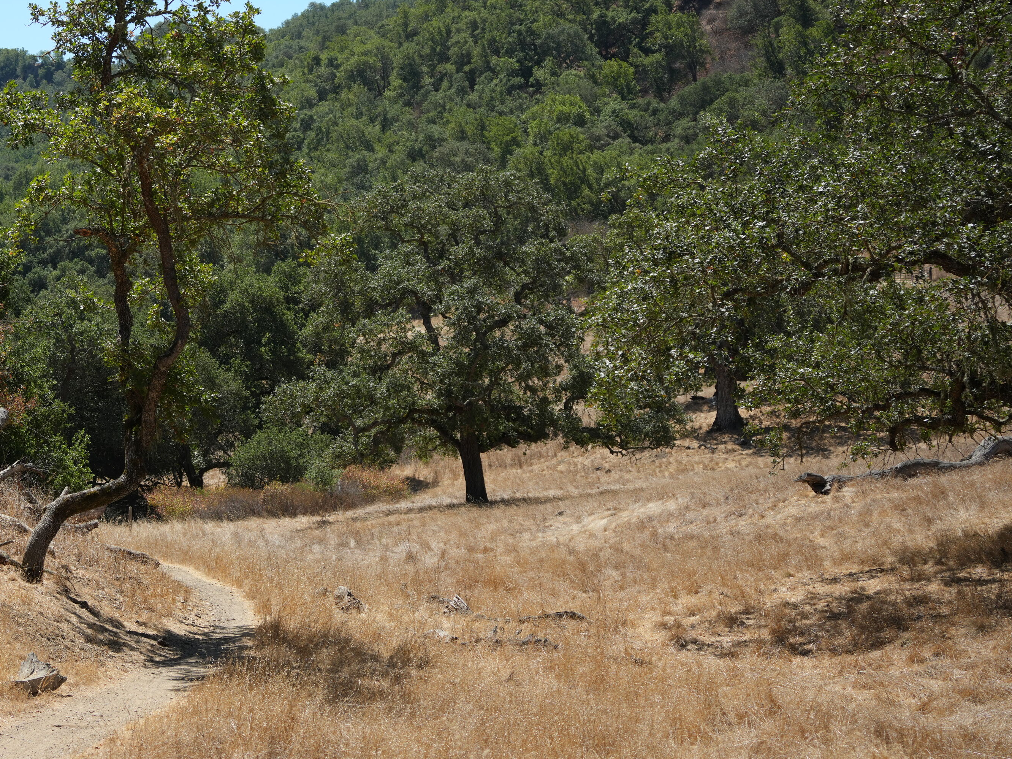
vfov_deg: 18.8
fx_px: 2280
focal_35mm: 78
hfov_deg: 24.6
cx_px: 197
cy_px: 247
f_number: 4.5
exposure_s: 1/1000
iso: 200
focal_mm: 50
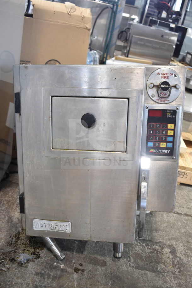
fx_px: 276
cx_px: 96
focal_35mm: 34
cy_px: 144
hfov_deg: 38.4
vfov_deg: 55.1
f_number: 3.8
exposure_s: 1/40
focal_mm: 23
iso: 500
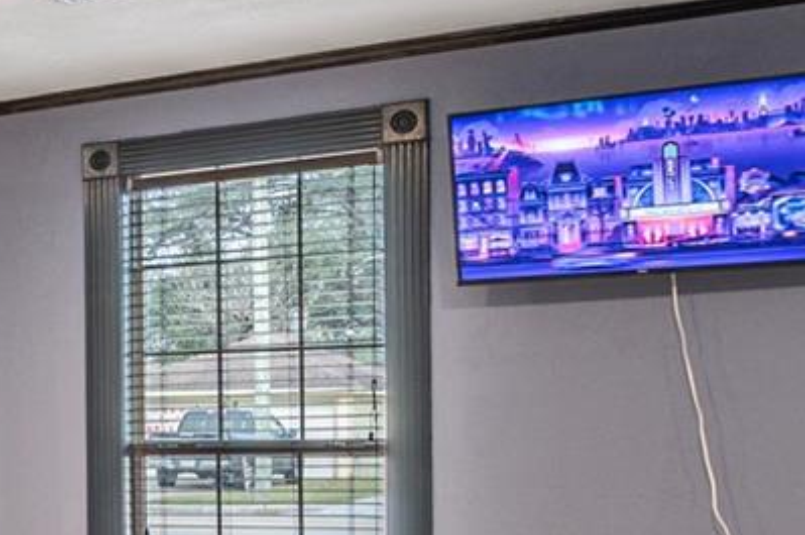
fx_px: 1720
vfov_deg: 17.5
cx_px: -775
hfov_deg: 18.3
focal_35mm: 77
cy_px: 442
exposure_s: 1/2.5
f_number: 8
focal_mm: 15
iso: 100
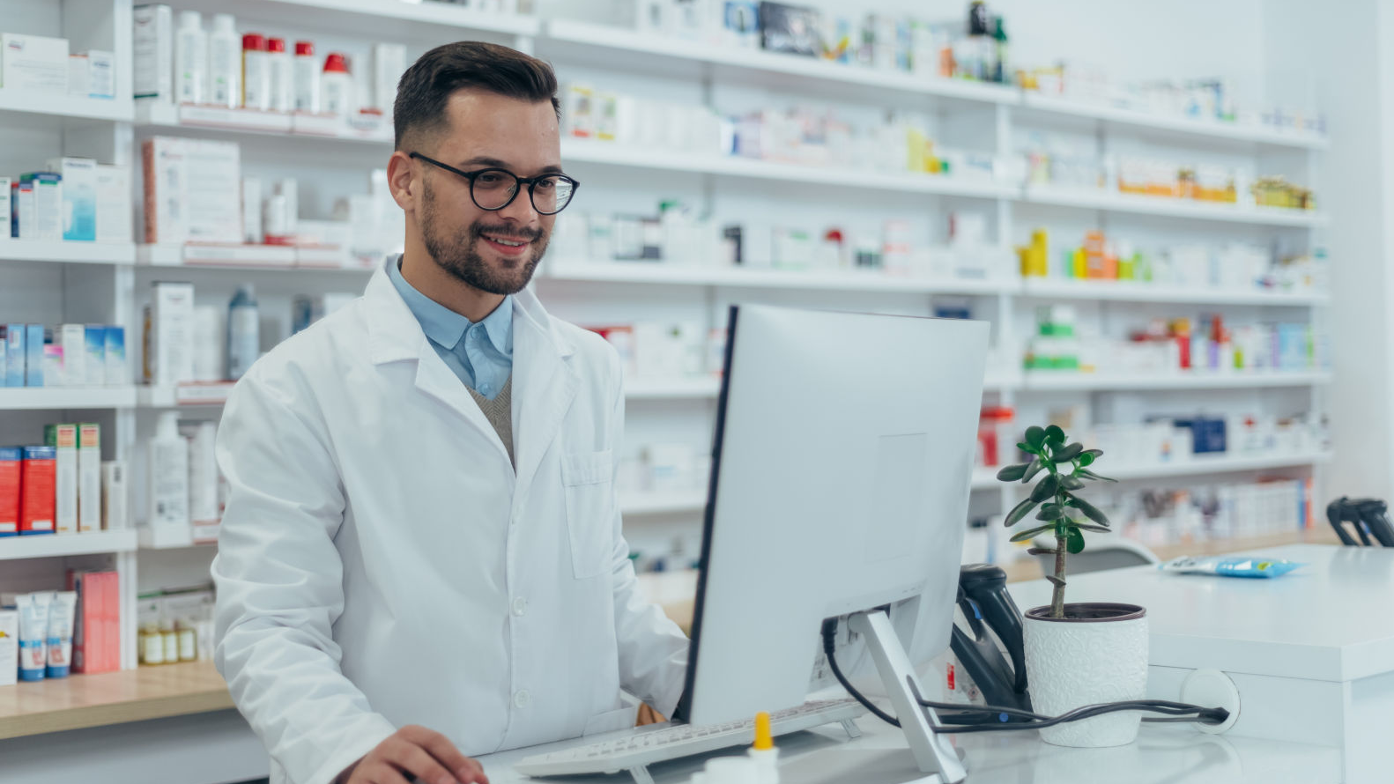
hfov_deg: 39.2
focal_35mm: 53
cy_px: 334
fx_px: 1959
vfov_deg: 22.6
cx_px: 698
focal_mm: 50
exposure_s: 1/400
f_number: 1.8
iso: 250
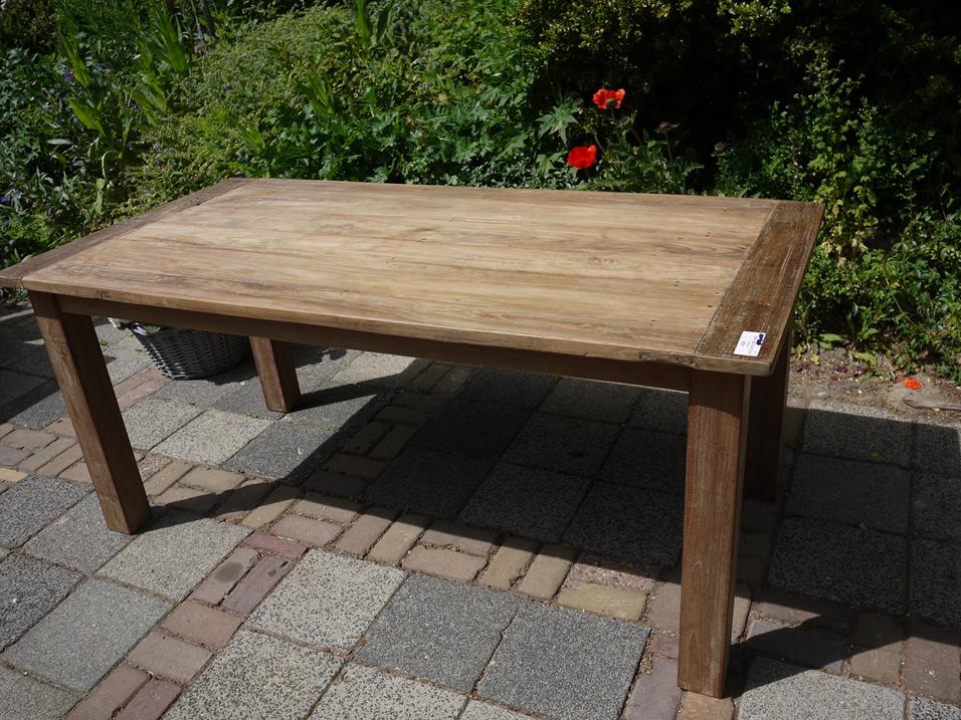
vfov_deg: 46.8
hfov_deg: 60.0
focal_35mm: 30
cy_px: 359
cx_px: 482
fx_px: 833
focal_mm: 14
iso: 100
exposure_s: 1/1600
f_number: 4
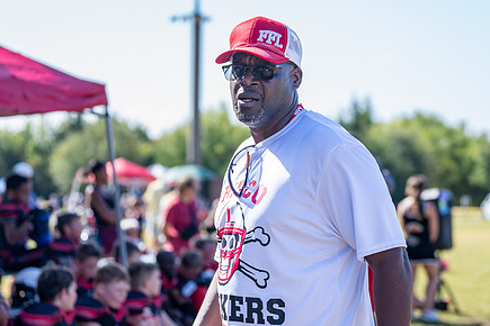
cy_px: 170
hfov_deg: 19.6
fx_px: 1415
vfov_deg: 13.2
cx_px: 300
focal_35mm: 104
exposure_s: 1/800
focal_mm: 70
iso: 160
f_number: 2.8
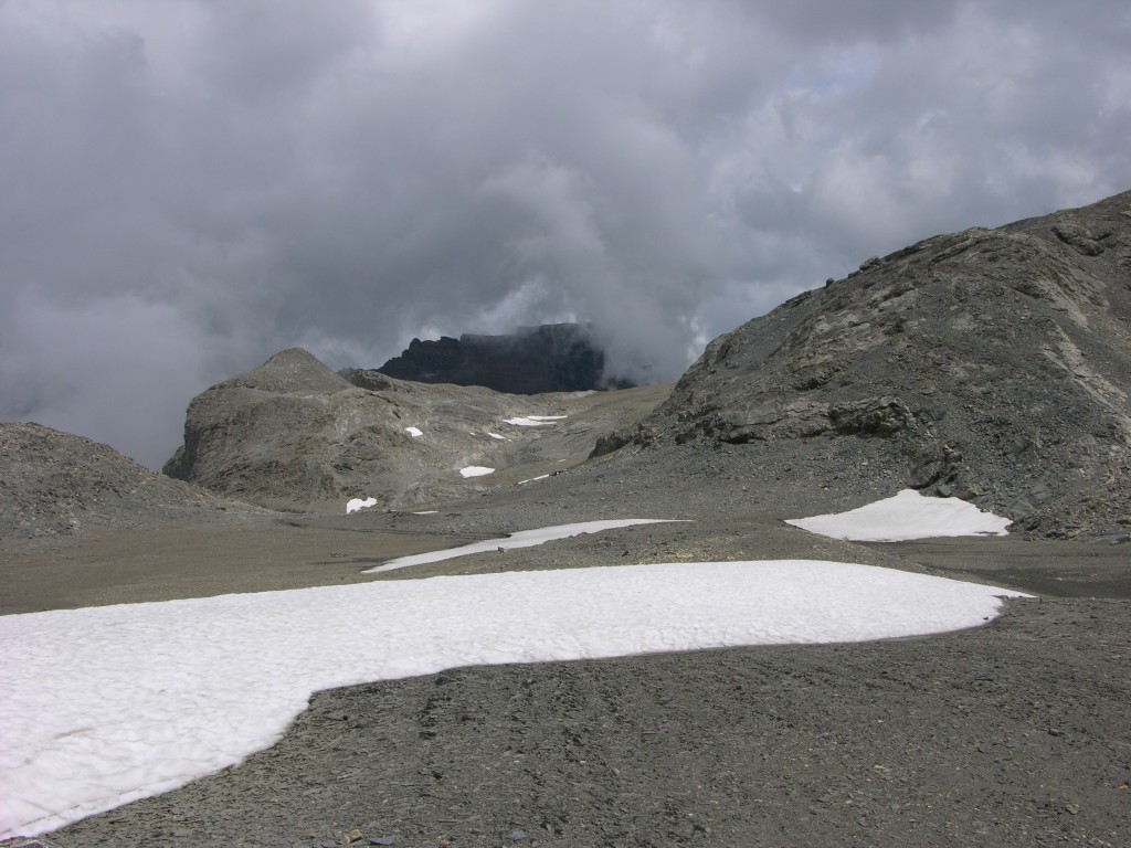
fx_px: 1144
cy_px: 424
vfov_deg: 40.7
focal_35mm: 35
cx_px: 566
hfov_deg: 52.6
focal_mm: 8.9
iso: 50
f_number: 8
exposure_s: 1/359
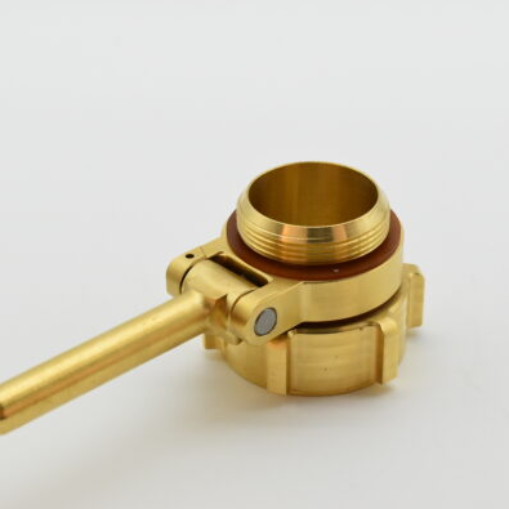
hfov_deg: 18.7
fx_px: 1547
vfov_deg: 18.7
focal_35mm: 93
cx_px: 262
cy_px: 253
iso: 1600
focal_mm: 48
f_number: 8
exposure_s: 1/1600
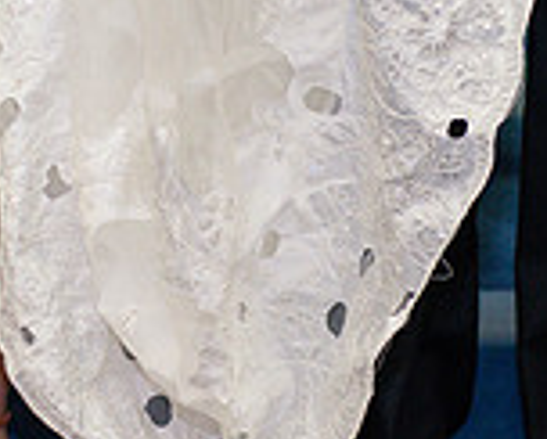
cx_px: 137
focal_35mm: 188
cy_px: 108
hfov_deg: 10.2
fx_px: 3047
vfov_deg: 8.2
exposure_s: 1/640
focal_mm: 50
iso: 800
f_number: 2.5
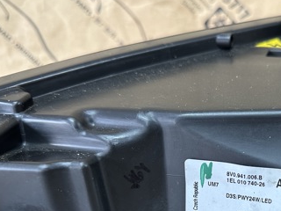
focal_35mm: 48
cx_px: 236
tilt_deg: -19.6
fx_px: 390
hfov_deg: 37.8
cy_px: 170
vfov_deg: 29.5
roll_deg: -0.1
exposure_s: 1/86
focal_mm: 6.86
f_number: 1.78
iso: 250
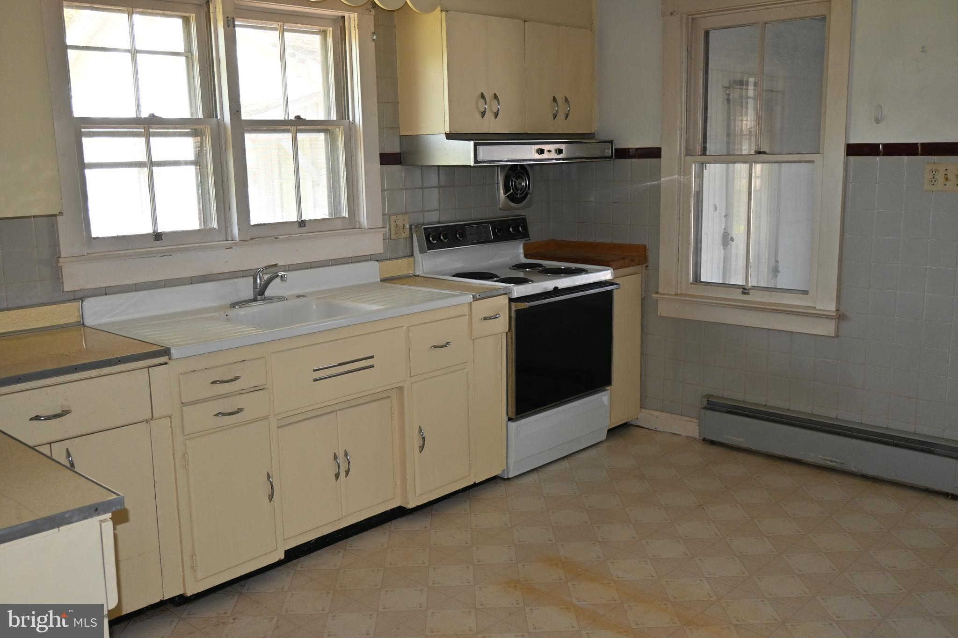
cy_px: 319
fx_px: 898
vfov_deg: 39.1
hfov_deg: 56.2
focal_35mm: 34
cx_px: 479
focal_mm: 22.5
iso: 450
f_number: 4
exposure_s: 1/60
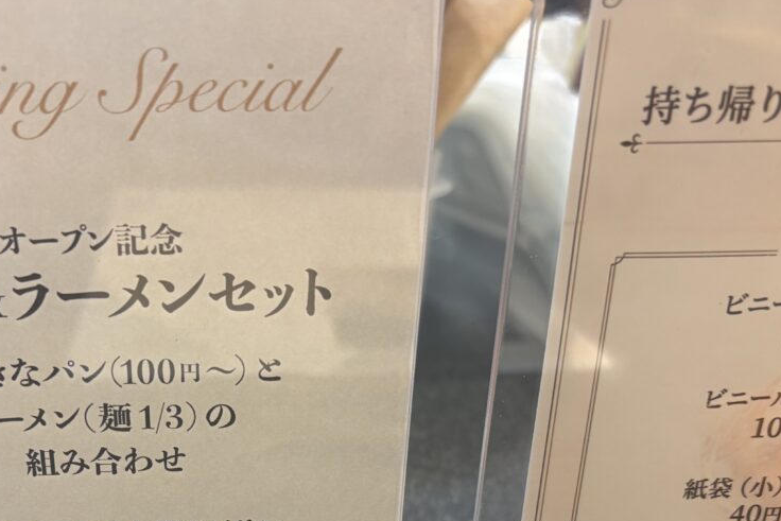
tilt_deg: -28.9
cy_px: 503
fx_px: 1020
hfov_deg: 41.3
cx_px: 258
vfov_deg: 27.3
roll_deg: -1.1
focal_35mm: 47
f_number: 1.6
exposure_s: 1/100
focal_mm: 5.96
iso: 80
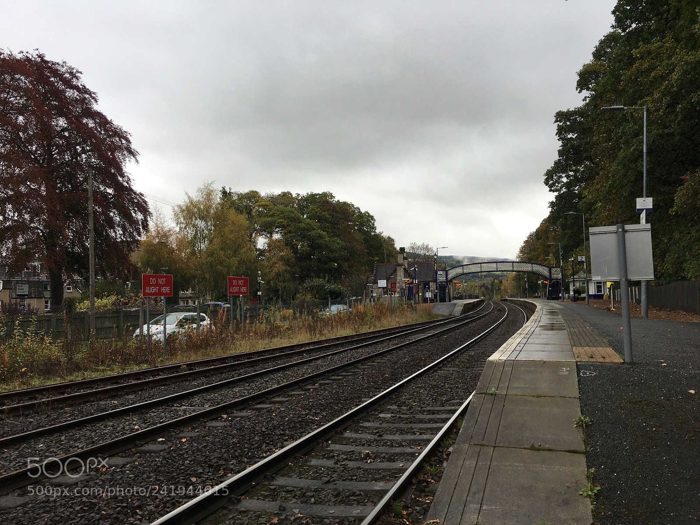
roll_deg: +1.3
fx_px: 586
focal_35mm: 29
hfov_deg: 61.7
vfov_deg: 48.2
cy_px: 262
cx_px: 350
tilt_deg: +2.4
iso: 25
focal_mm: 4.15
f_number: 2.2
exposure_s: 1/330
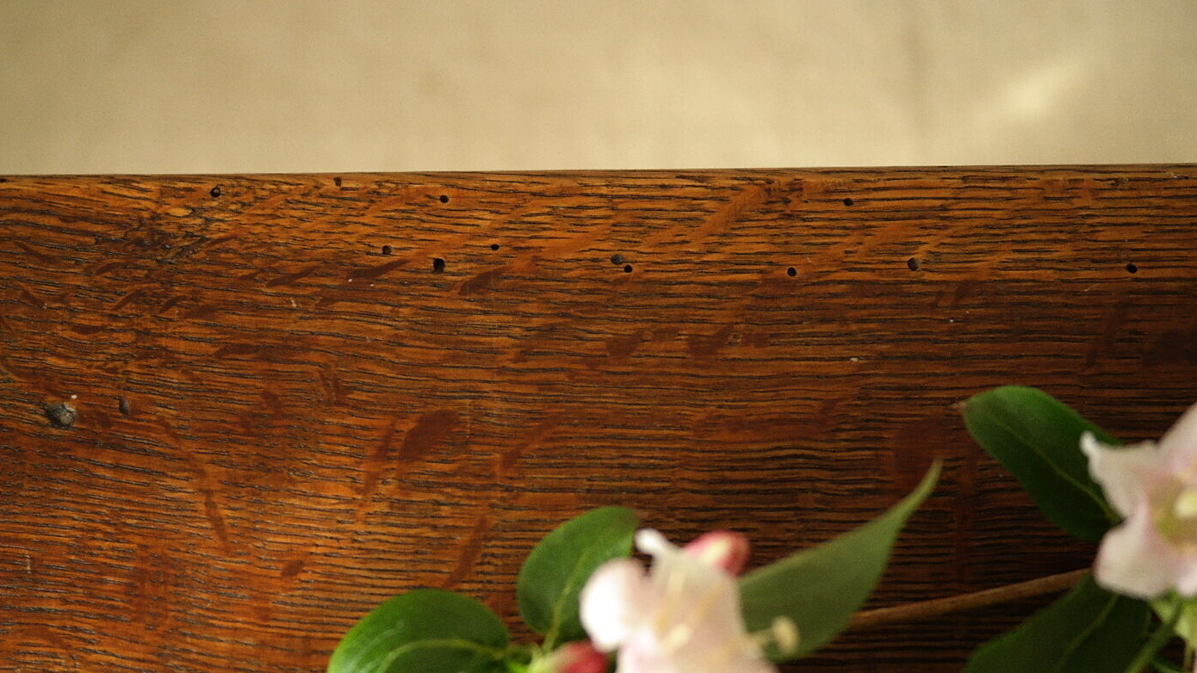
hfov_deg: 37.2
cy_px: 455
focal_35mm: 56
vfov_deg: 21.4
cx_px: 516
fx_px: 1777
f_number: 5.6
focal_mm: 28
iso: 400
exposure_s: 1/25
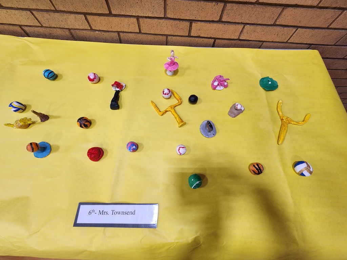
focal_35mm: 13
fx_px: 130
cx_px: 174
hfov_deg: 106.2
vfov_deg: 89.9
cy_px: 130
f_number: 2.2
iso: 80
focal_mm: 2.2
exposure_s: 1/60
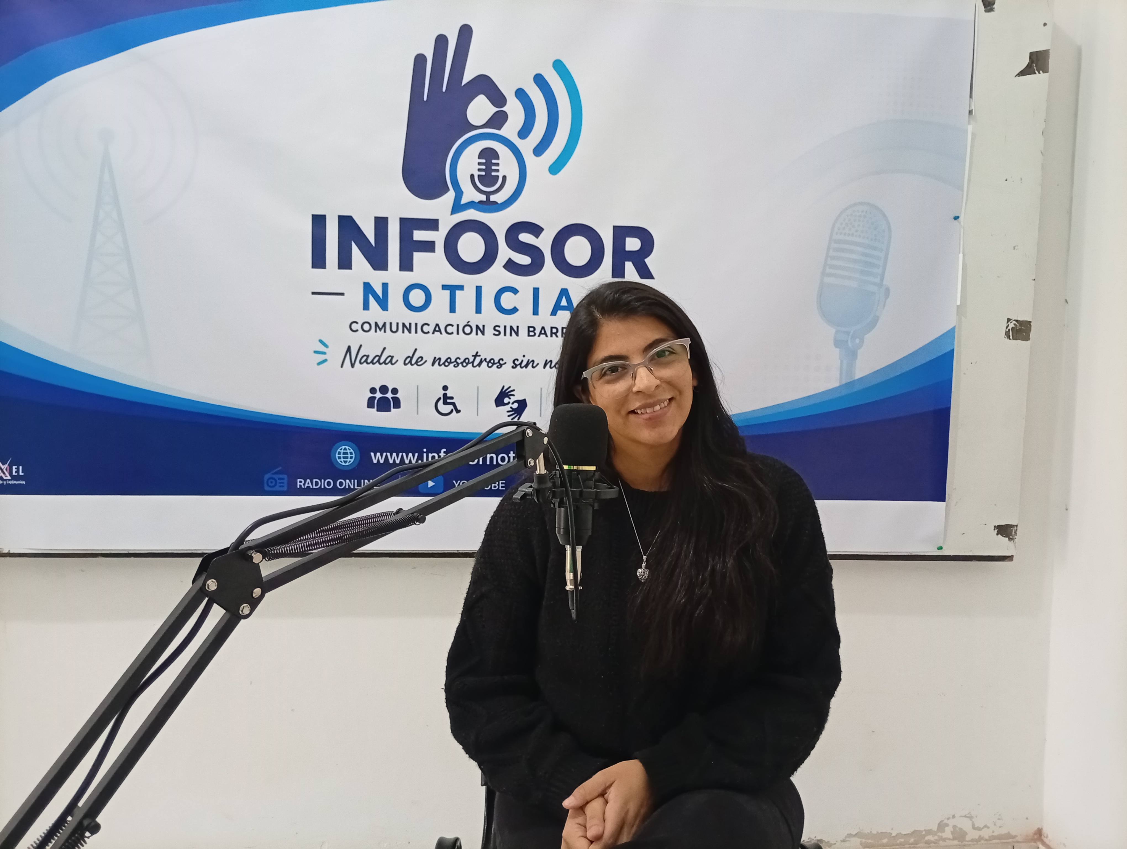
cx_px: 564
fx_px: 880
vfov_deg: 51.5
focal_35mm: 27
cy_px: 424
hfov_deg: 65.2
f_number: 1.8
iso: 375
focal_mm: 3.84
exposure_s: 1/33.3
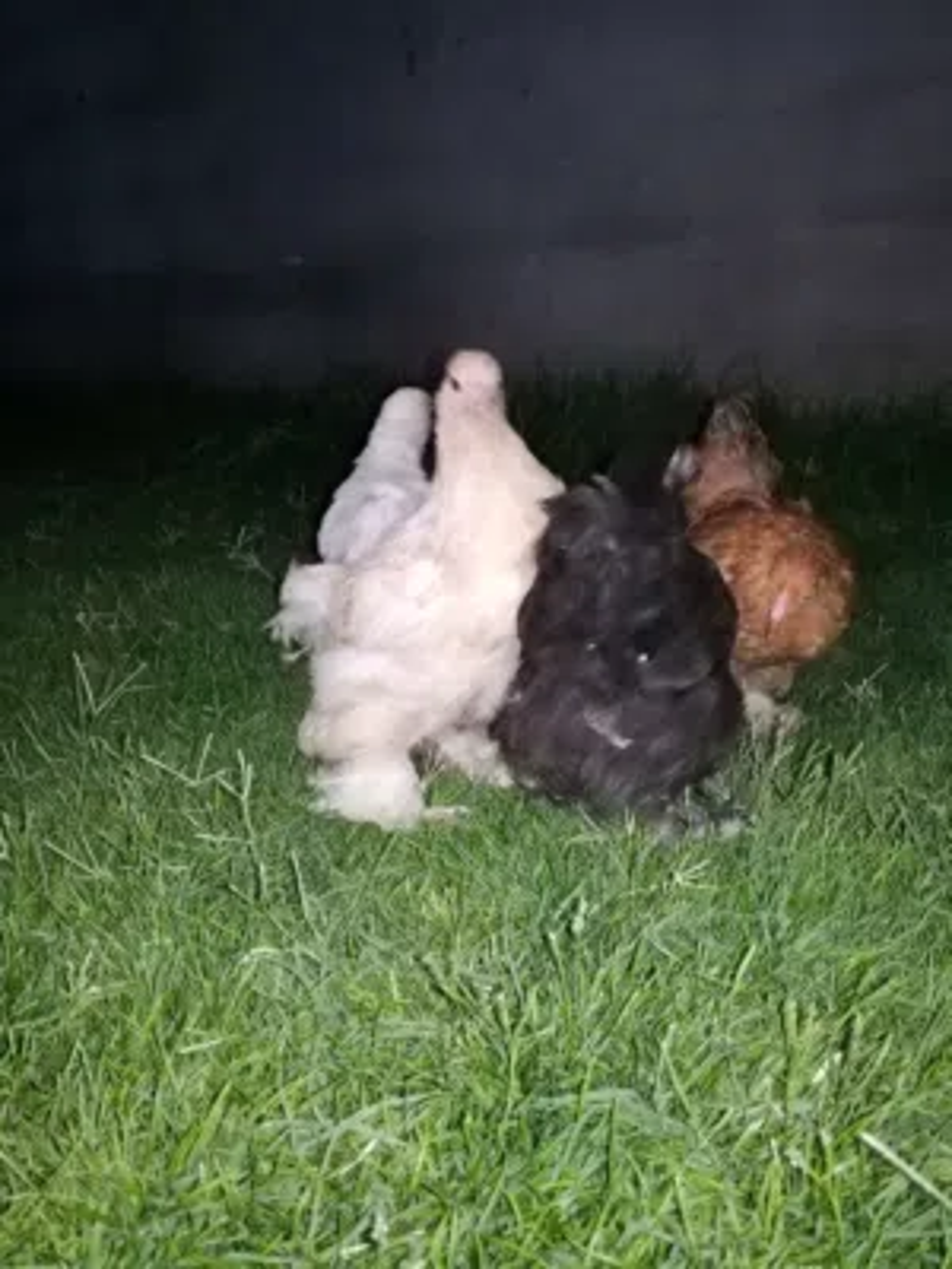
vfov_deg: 73.9
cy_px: 634
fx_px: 843
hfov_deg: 58.9
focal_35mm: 23
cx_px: 476
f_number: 1.6
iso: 3076
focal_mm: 4.09
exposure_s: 1/25
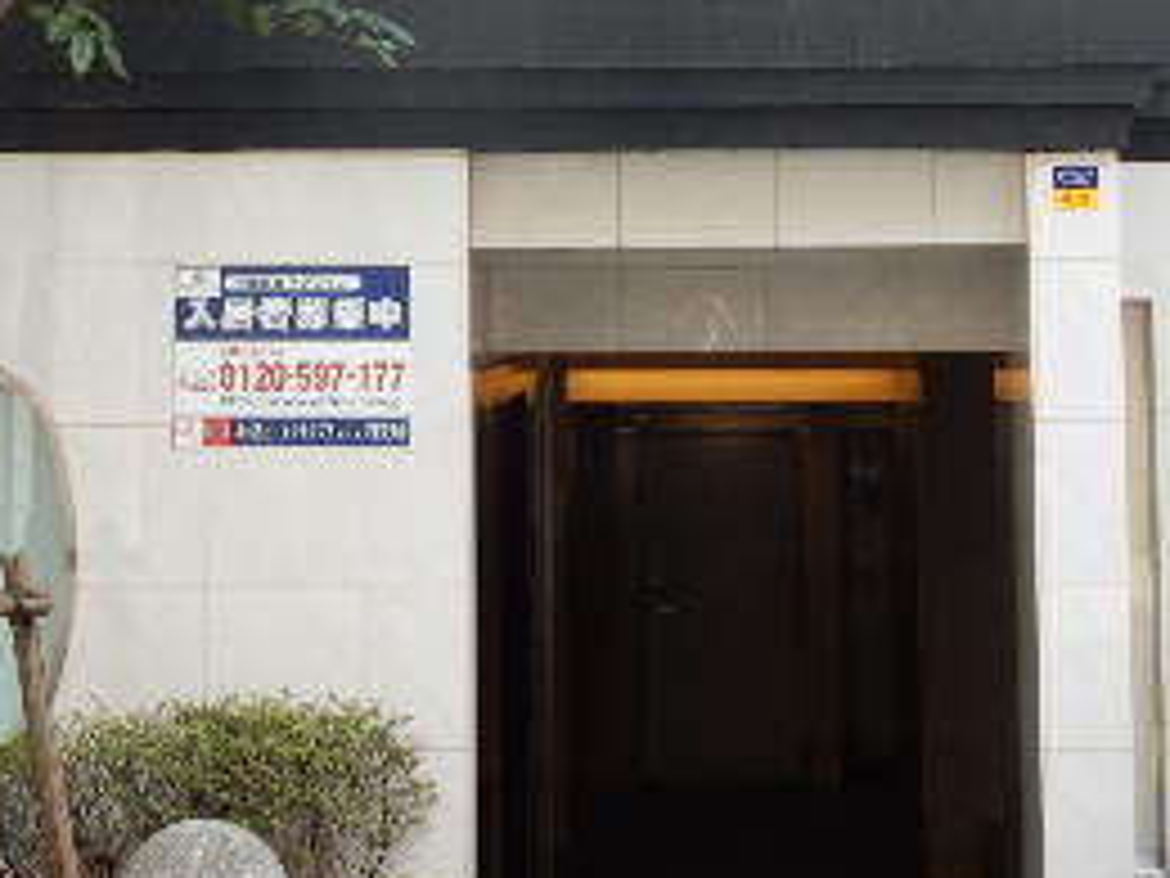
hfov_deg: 18.5
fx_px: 3583
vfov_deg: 13.6
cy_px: -144
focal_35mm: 106
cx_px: 486
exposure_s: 1/50
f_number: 4.2
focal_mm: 7.6
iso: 125
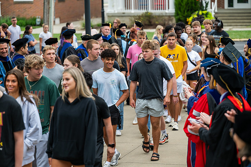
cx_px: 126
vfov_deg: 11.9
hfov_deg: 17.8
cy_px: 84
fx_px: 802
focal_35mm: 115
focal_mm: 115
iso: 400
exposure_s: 1/640
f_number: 3.2
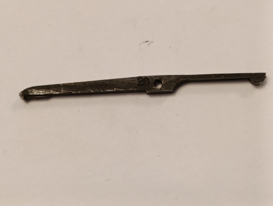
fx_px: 727
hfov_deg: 21.3
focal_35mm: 92
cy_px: 103
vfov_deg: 16.1
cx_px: 136
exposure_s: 1/100
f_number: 1.6
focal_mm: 6.14
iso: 640
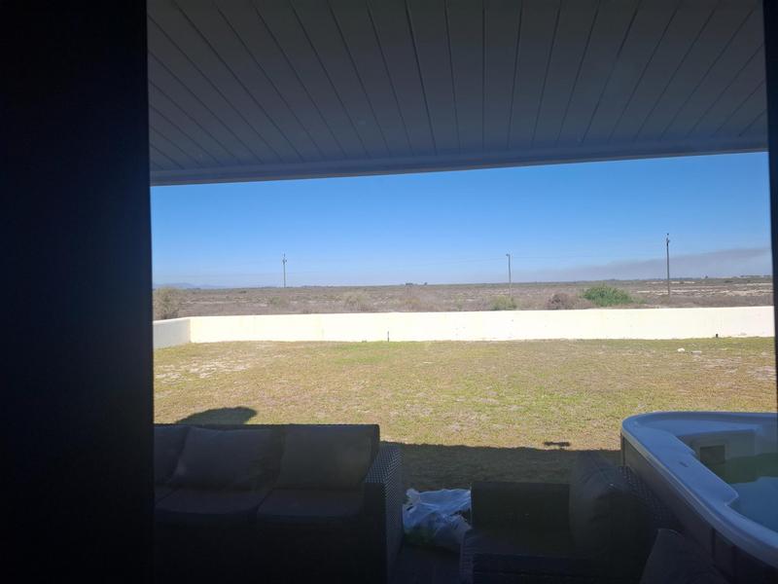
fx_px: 517
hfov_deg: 73.9
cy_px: 292
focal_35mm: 23
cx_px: 389
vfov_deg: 58.9
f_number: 1.8
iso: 50
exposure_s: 1/2183
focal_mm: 5.54
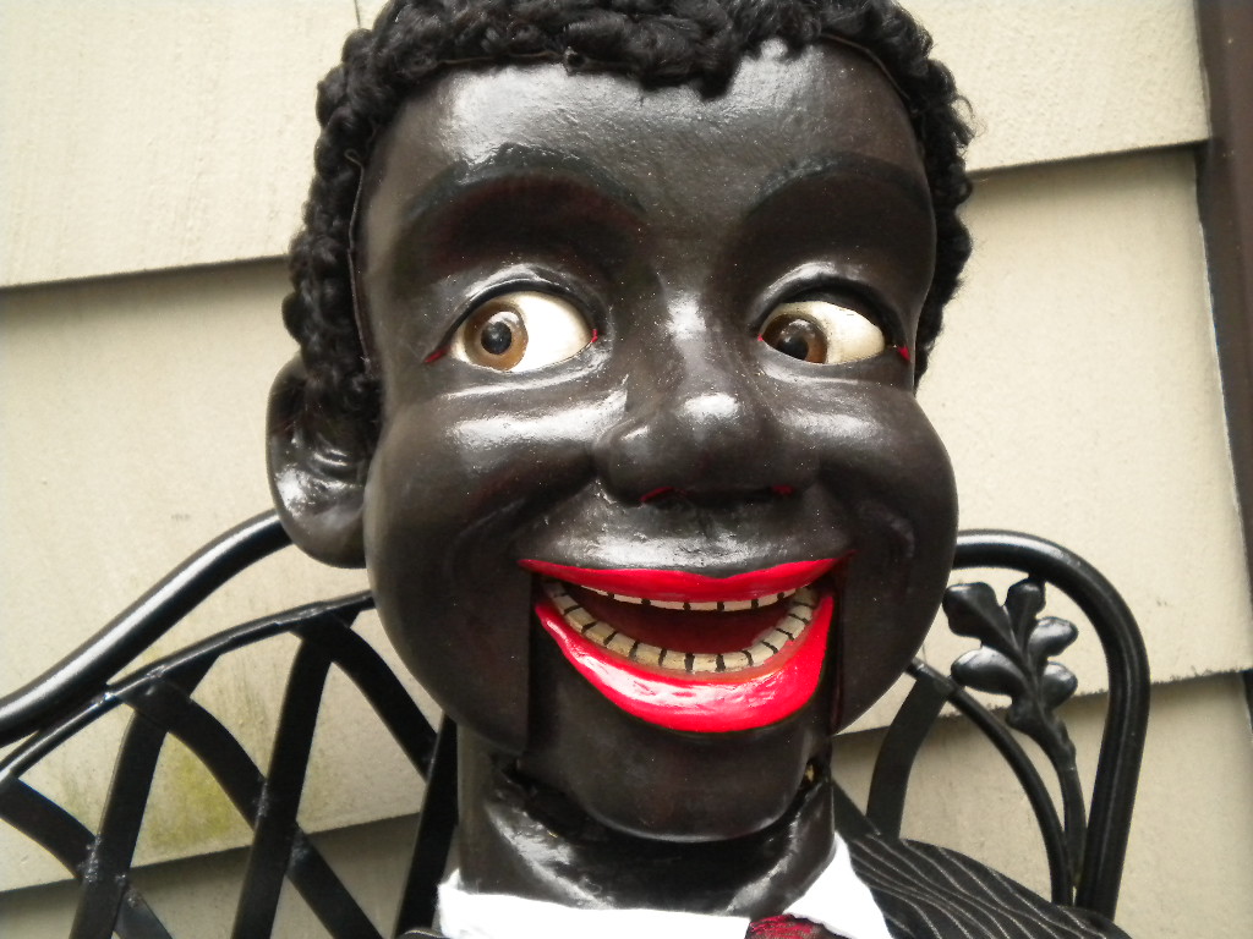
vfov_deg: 28.0
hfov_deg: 36.8
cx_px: 626
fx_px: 1882
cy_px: 470
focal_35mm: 52
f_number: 3.9
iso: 400
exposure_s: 1/298
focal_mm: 9.3
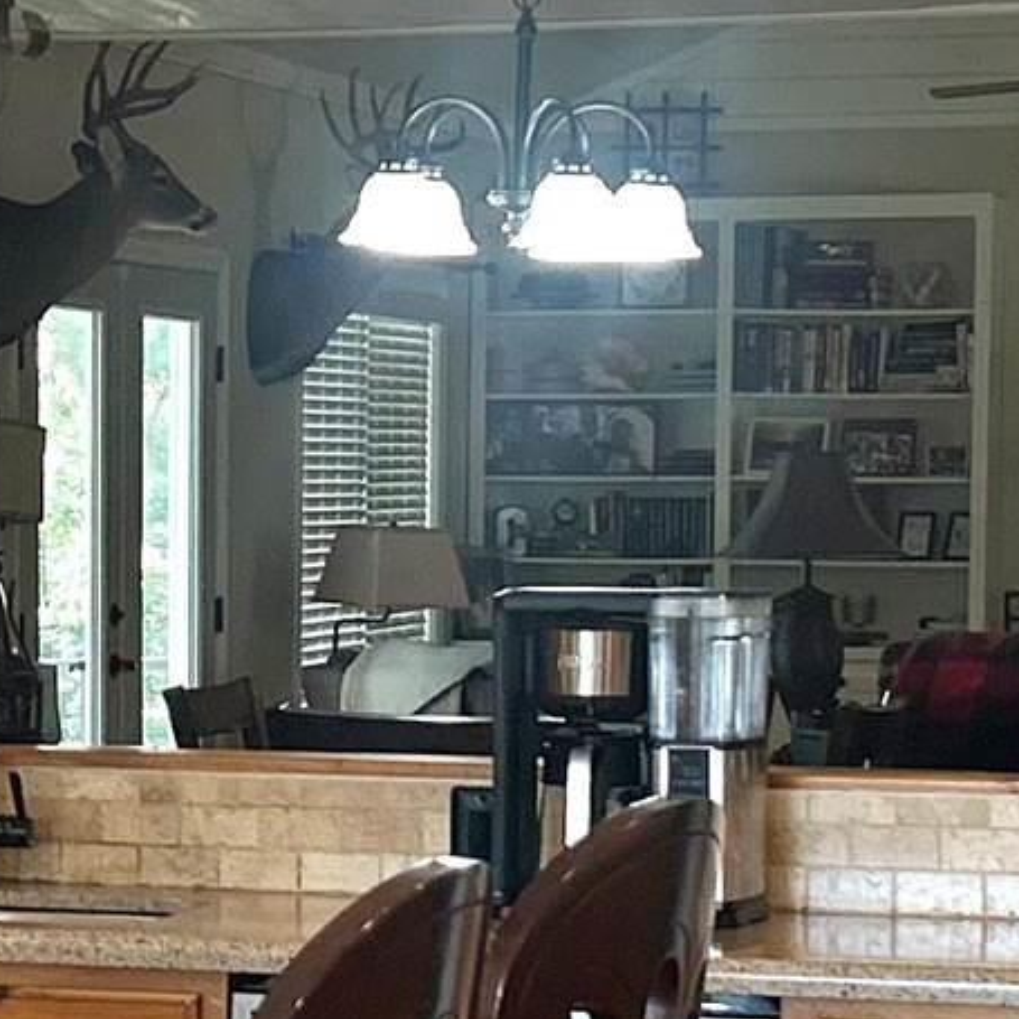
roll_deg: -0.4
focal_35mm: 155
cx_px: -105
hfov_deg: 11.1
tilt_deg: -2.3
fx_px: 5162
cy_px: 656
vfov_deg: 11.3
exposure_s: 1/120
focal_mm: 5.7
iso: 125
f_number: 1.5
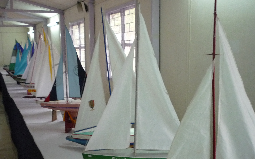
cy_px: 123
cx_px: 132
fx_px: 306
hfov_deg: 45.3
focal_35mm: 44
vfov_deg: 28.7
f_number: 3.3
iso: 320
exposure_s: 1/30
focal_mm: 5.2
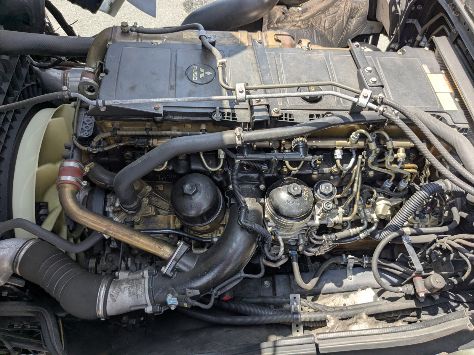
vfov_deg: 51.4
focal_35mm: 27
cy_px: 178
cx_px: 237
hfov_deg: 65.3
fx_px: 370
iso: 49
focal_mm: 4.38
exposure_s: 1/754
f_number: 1.73
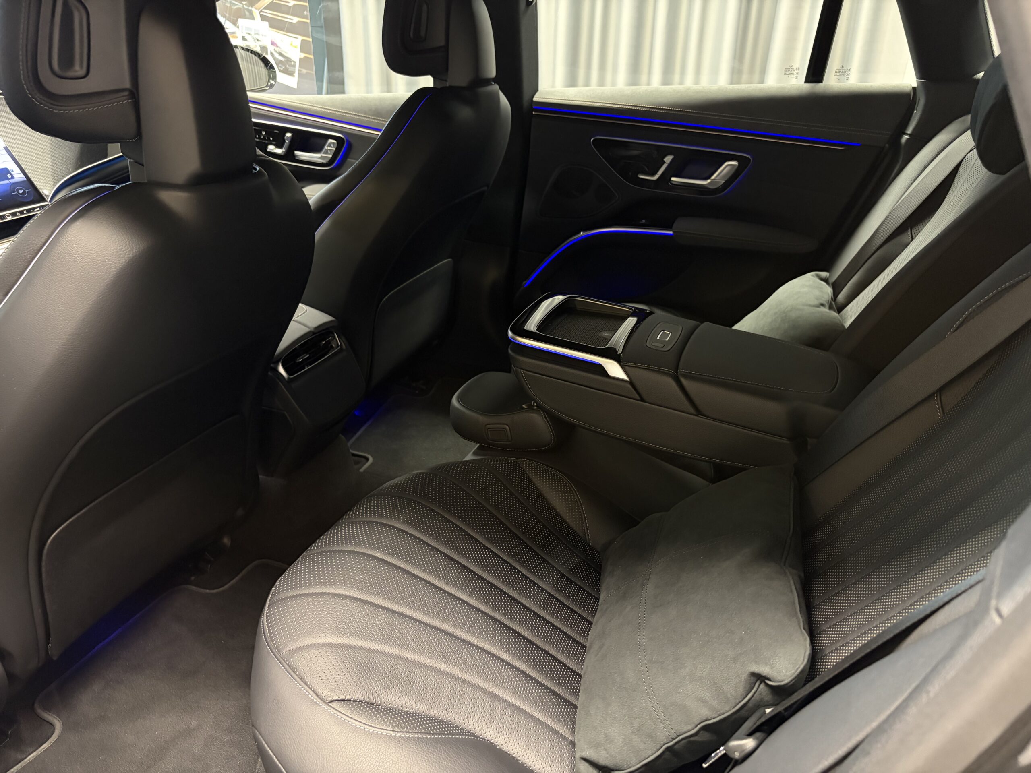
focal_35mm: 26
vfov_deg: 53.1
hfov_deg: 67.3
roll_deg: -0.4
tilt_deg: -25.2
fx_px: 774
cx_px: 516
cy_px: 386
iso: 500
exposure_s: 1/25
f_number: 1.6
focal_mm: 5.96
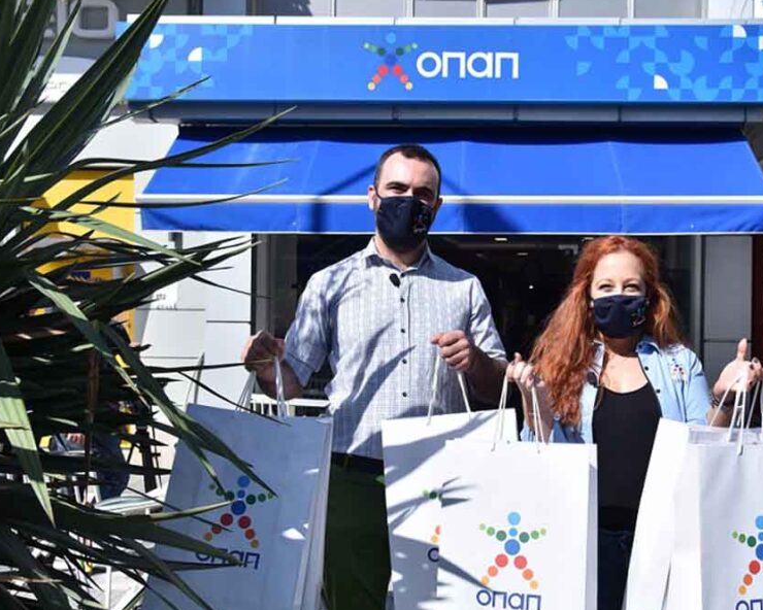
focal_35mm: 42
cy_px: 347
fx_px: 948
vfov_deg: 35.6
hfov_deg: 43.5
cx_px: 469
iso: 400
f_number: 6.3
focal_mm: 31
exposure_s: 1/2500
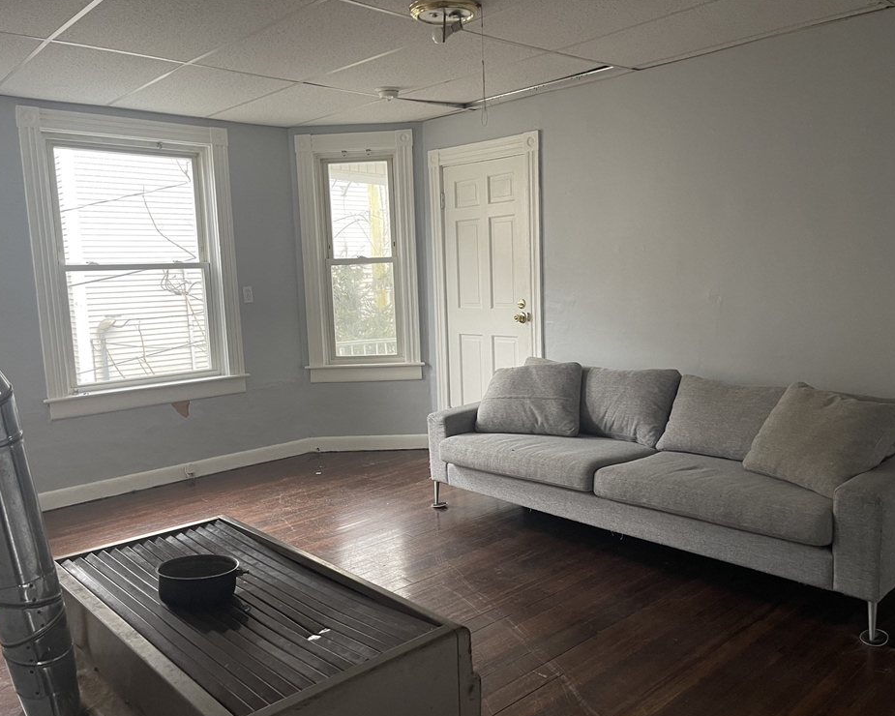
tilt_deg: -7.5
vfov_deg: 53.2
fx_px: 715
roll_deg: +2.4
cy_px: 367
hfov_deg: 64.1
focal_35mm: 27
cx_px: 441
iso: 200
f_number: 1.6
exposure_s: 1/60
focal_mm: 5.1
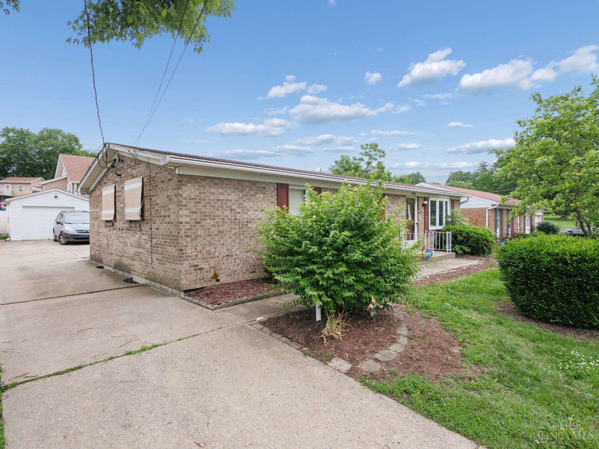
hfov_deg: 87.8
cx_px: 300
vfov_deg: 71.6
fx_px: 311
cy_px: 224
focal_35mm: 18
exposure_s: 1/80
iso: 200
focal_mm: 9
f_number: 8
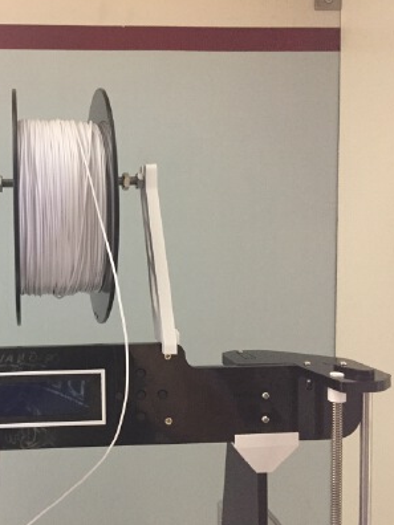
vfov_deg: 47.9
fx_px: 592
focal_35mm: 39
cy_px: 264
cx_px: 52
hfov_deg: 35.1
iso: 250
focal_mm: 4.15
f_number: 2.2
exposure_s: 1/17
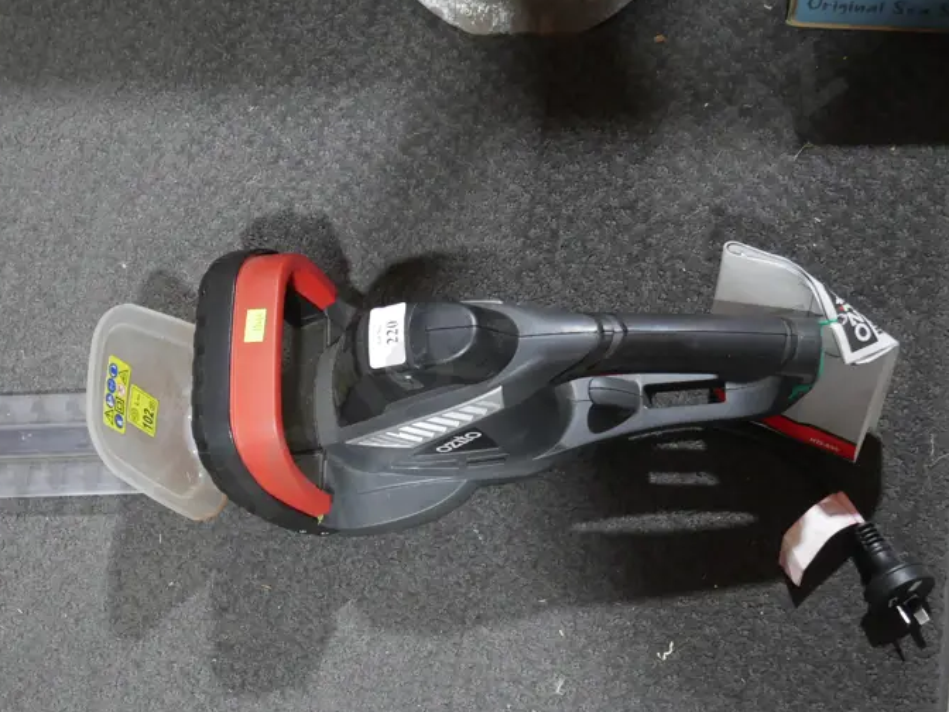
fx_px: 1837
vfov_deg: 21.8
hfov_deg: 28.6
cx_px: 250
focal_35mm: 67
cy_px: 494
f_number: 4.7
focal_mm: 22
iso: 1250
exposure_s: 1/60
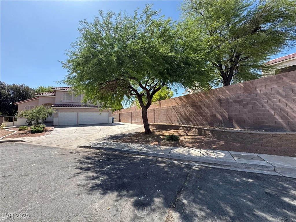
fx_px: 120
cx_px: 148
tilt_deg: +2.8
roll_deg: +1.2
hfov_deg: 102.1
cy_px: 111
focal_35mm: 14
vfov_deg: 85.7
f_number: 2.2
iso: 40
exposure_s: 1/879
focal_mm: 2.22
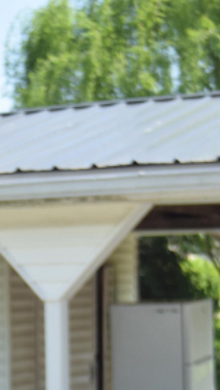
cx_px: 47
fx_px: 926
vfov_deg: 23.3
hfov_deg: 13.5
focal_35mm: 89
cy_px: 342
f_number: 5
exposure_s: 1/1250
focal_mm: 21
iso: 400
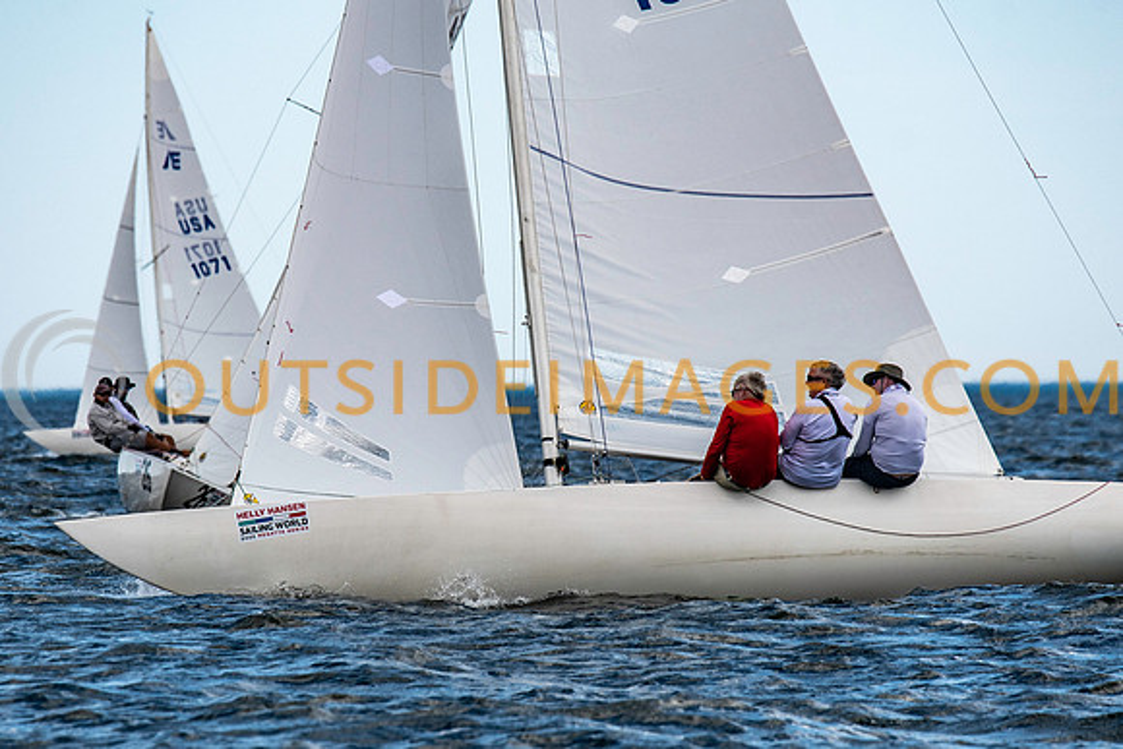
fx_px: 16146
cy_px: 413
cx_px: 504
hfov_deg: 4.0
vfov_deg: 2.7
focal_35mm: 517
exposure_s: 1/2500
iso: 320
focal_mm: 300
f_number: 5.6
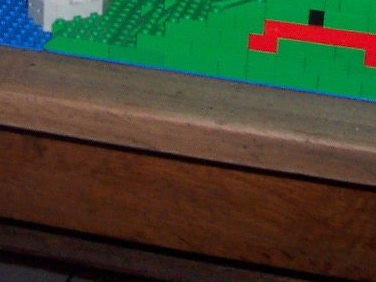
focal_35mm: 118
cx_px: -31
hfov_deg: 16.2
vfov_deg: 12.1
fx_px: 1282
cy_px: -122
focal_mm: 5.6
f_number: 2.8
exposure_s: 1/60
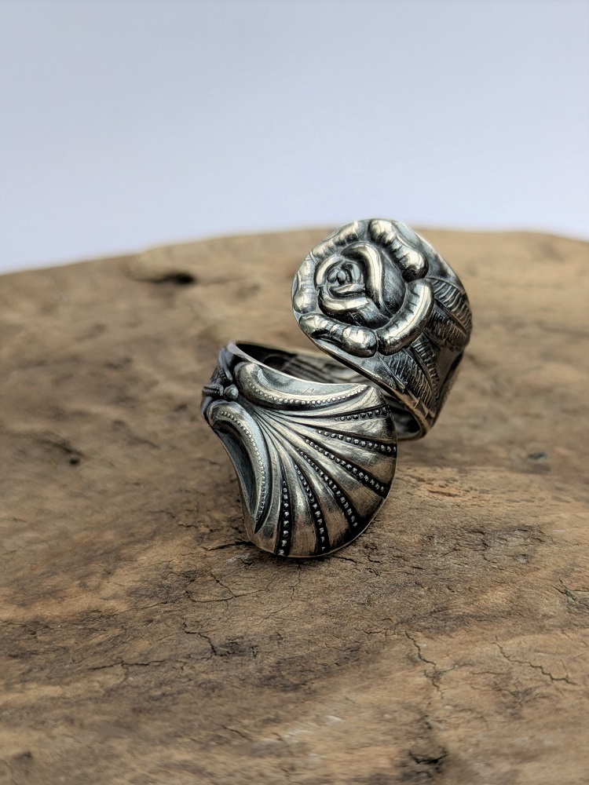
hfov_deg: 54.9
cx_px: 294
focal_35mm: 25
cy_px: 392
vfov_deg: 69.4
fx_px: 567
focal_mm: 5.43
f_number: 1.89
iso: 43
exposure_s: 1/50
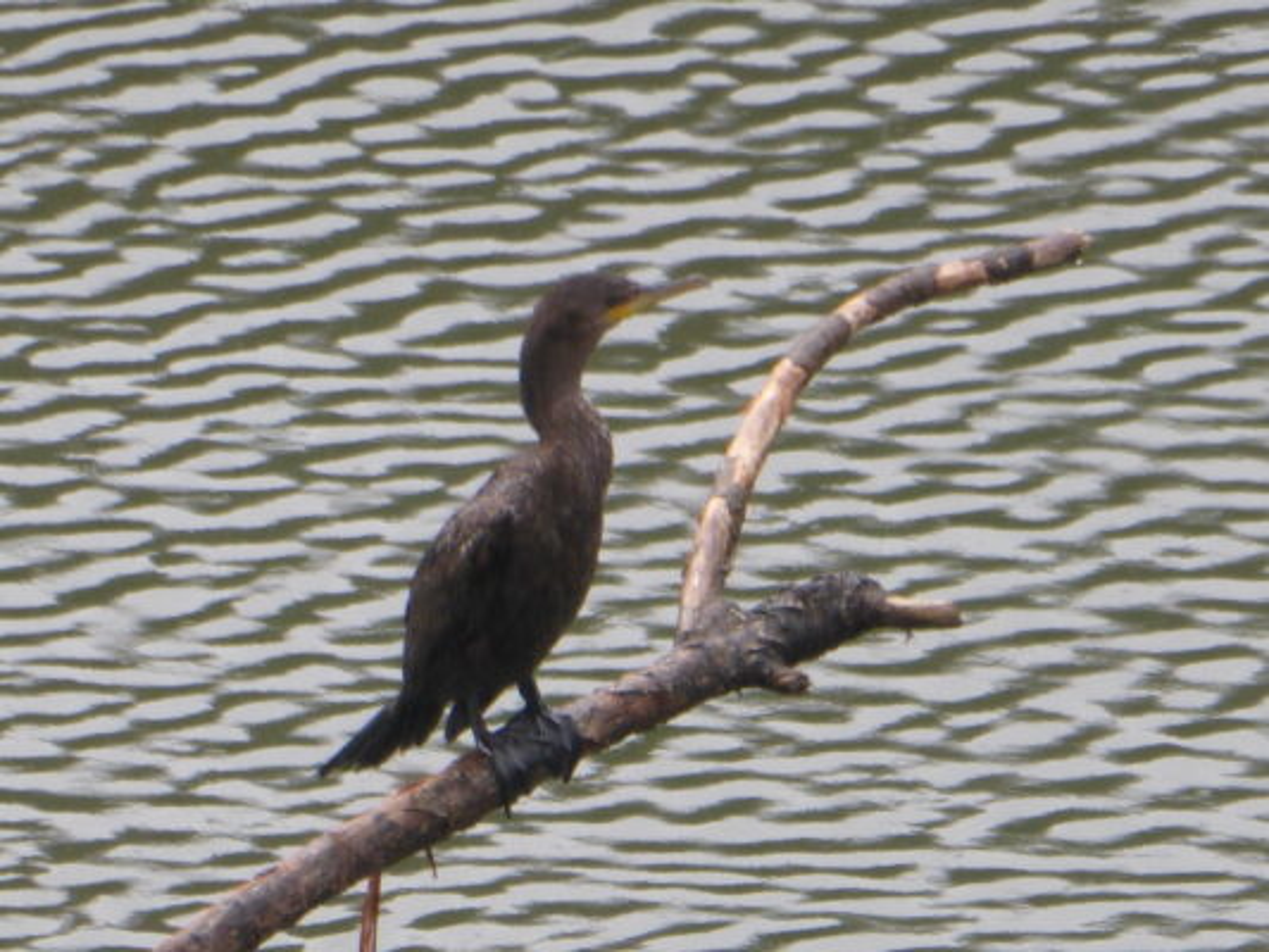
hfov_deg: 1.9
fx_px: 38721
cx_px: 634
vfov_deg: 1.4
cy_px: 476
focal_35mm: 1056
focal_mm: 86
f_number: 6.4
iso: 125
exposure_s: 1/125
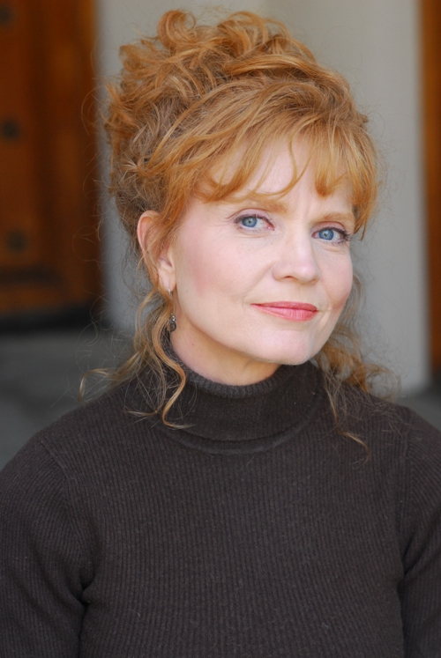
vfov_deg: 16.1
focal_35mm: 128
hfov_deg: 10.8
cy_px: 329
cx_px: 220
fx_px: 2336
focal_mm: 85
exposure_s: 1/200
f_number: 4
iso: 400
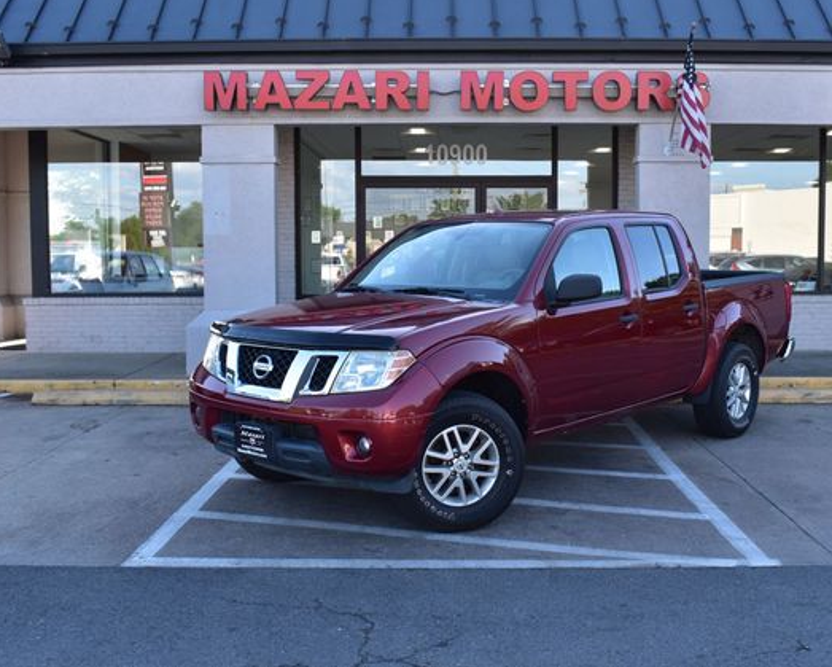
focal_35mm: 40
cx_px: 452
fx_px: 975
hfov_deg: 46.2
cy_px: 330
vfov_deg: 37.7
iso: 400
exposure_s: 1/160
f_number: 9
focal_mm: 23
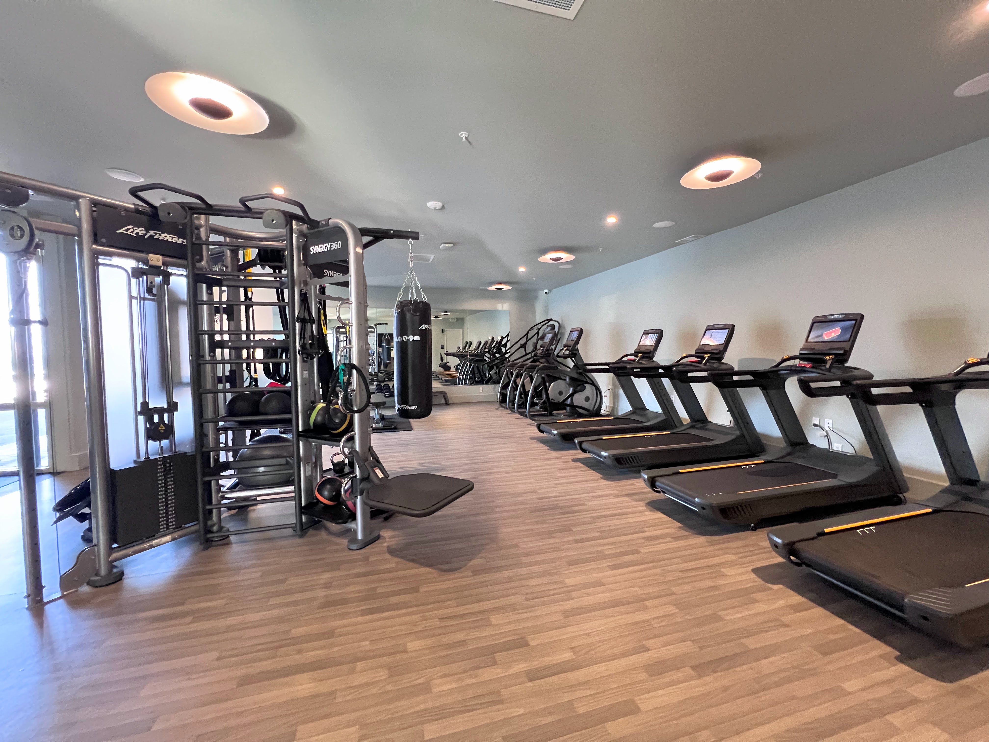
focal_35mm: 13
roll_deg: +0.7
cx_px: 494
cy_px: 371
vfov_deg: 89.9
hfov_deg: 106.2
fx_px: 371
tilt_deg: -1.9
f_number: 1.8
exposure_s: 1/60
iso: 640
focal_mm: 1.57
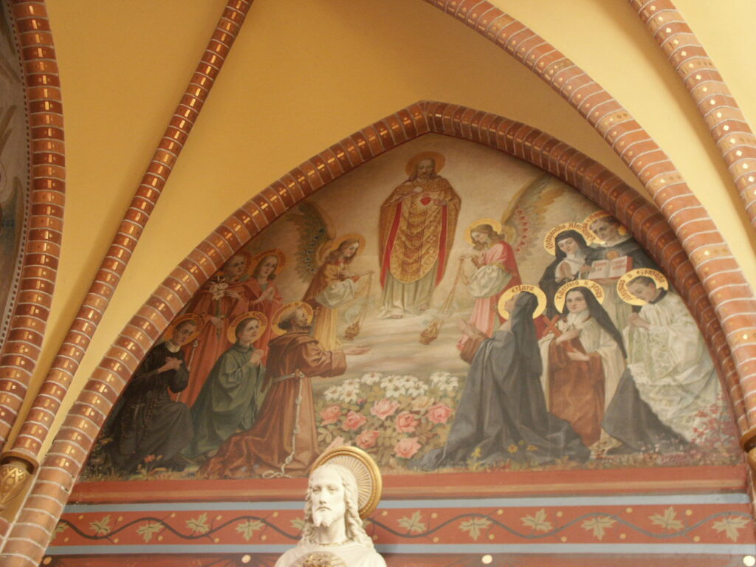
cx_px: 378
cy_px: 284
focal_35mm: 38
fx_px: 830
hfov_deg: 49.0
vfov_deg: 37.7
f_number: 2.8
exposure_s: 2
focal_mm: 9.83
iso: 200
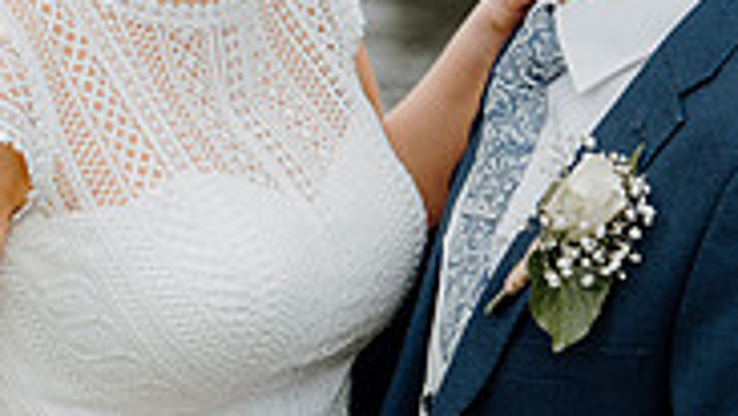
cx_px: 419
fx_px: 3386
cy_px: 212
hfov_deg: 12.4
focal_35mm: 173
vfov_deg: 7.0
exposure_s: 1/800
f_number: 2.8
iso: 125
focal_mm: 52
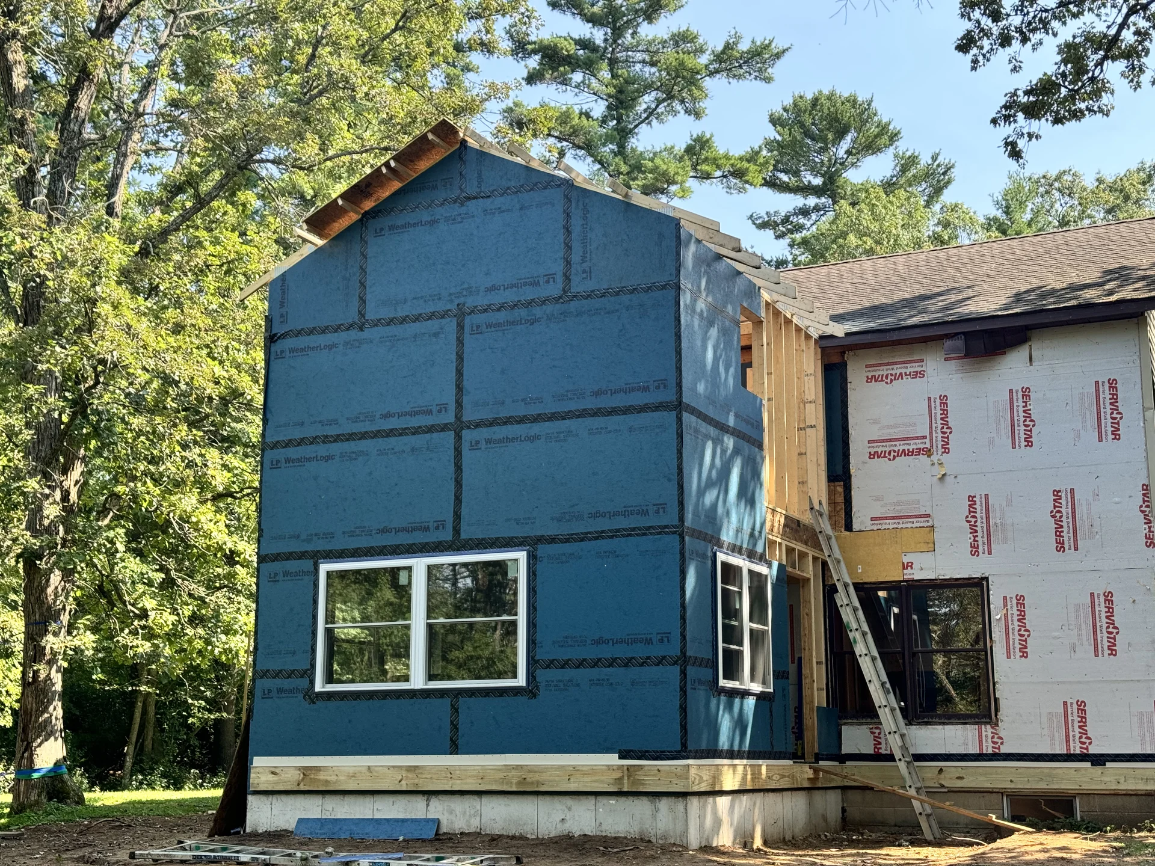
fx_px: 1602
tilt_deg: +12.0
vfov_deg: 30.3
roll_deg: +0.3
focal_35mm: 48
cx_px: 578
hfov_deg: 39.7
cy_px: 433
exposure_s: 1/503
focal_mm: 6.76
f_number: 1.78
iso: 64
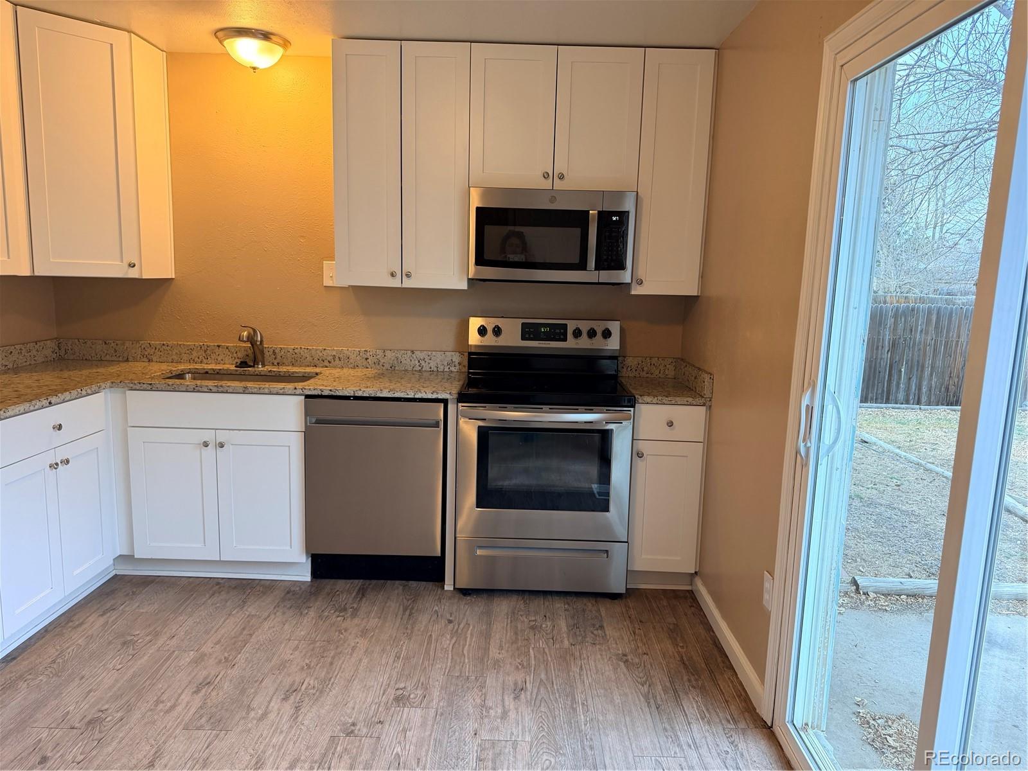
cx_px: 514
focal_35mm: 24
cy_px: 386
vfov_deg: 56.8
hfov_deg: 71.6
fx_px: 713
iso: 200
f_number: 1.78
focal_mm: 6.76
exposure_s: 1/106
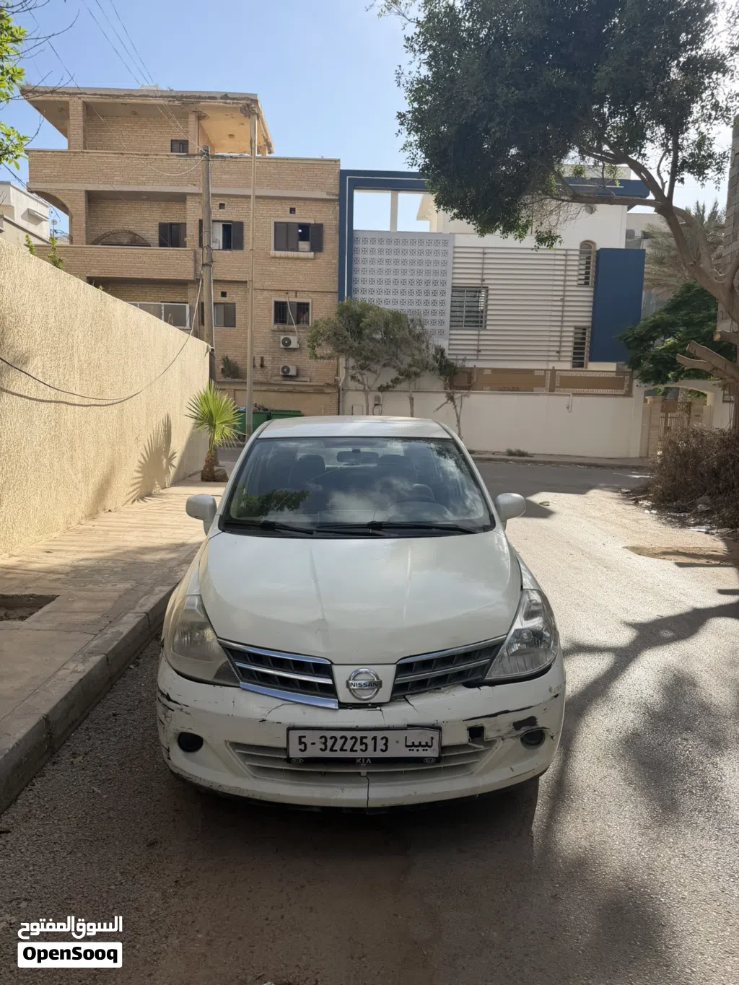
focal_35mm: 24
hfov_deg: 56.8
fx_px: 683
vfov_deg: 71.6
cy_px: 492
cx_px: 370
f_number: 1.78
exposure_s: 1/3584
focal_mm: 6.76
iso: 80
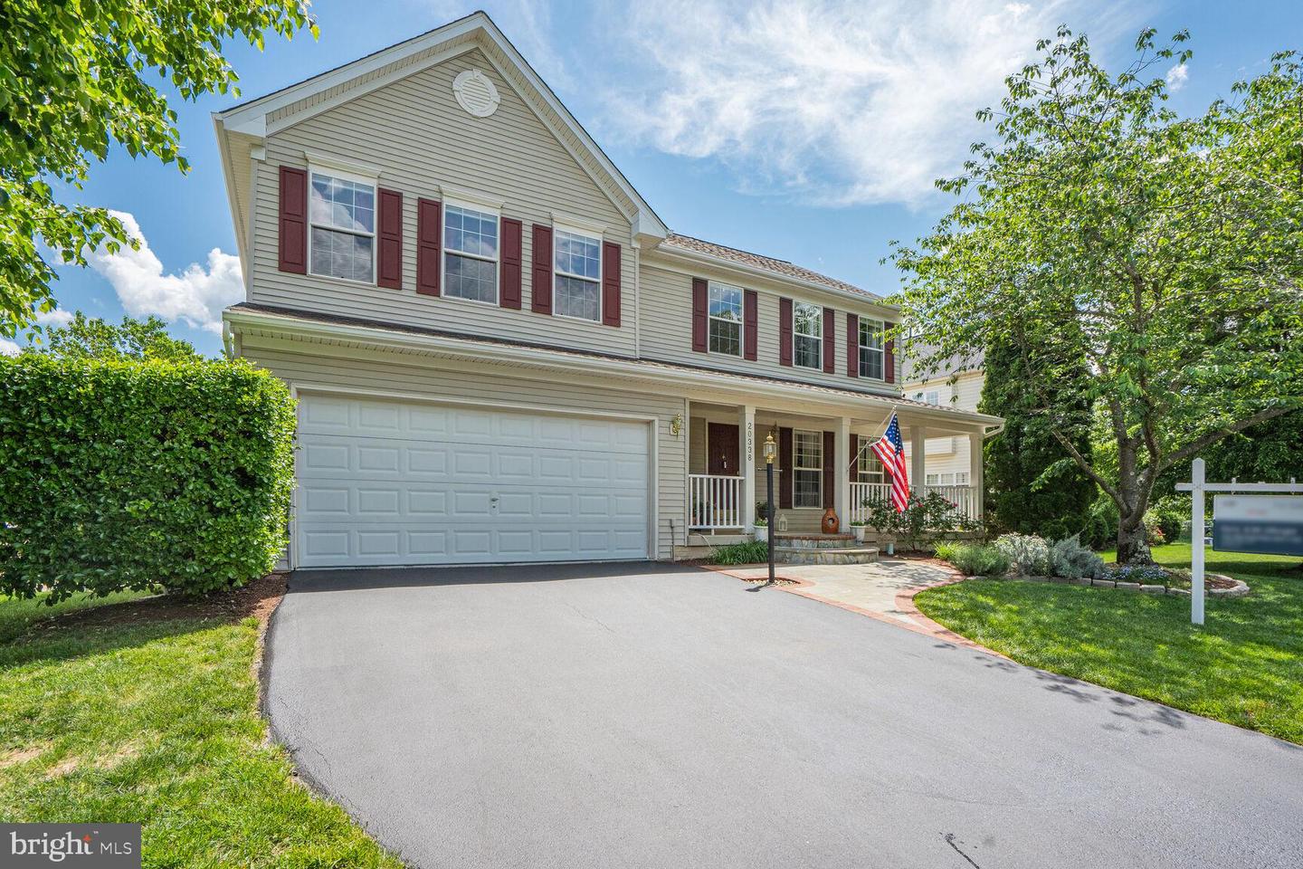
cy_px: 434
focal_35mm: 16
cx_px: 652
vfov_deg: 73.7
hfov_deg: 96.7
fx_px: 579
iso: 800
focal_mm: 16
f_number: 8
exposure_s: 1/1250
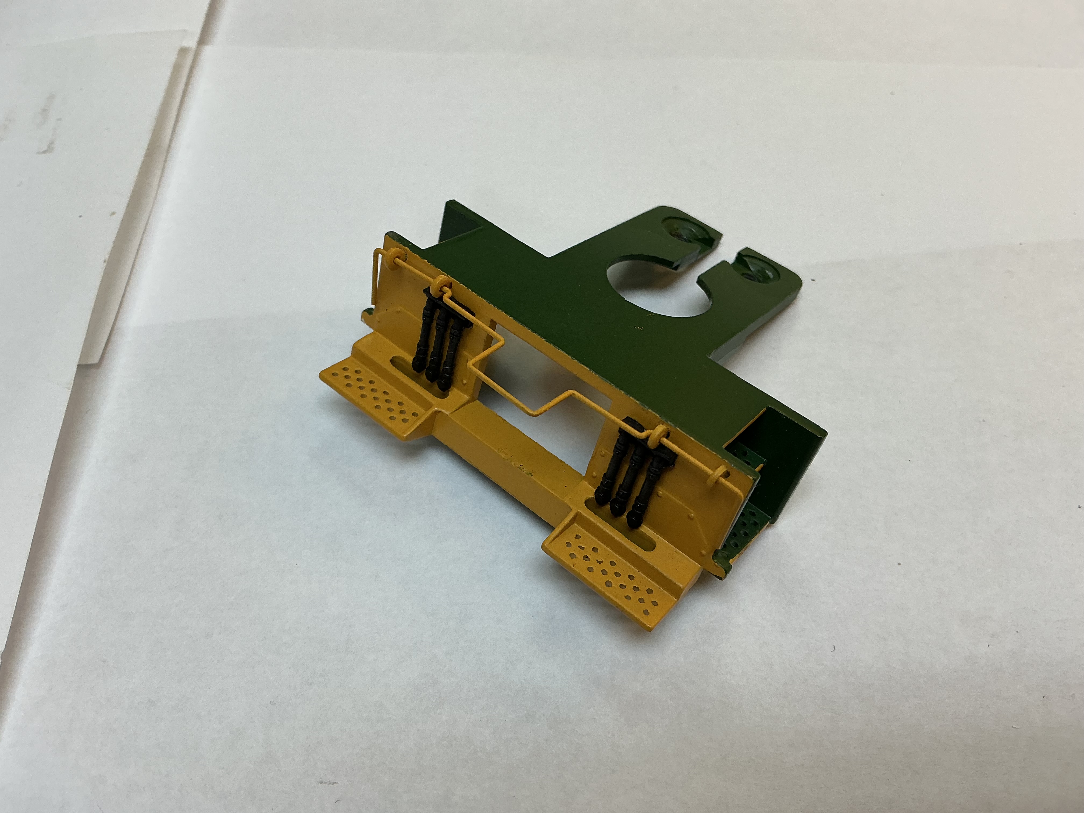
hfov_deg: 61.7
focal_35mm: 29
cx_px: 542
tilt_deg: -59.2
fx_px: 908
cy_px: 406
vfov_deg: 48.2
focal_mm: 3
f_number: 1.8
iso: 32
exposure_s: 1/120
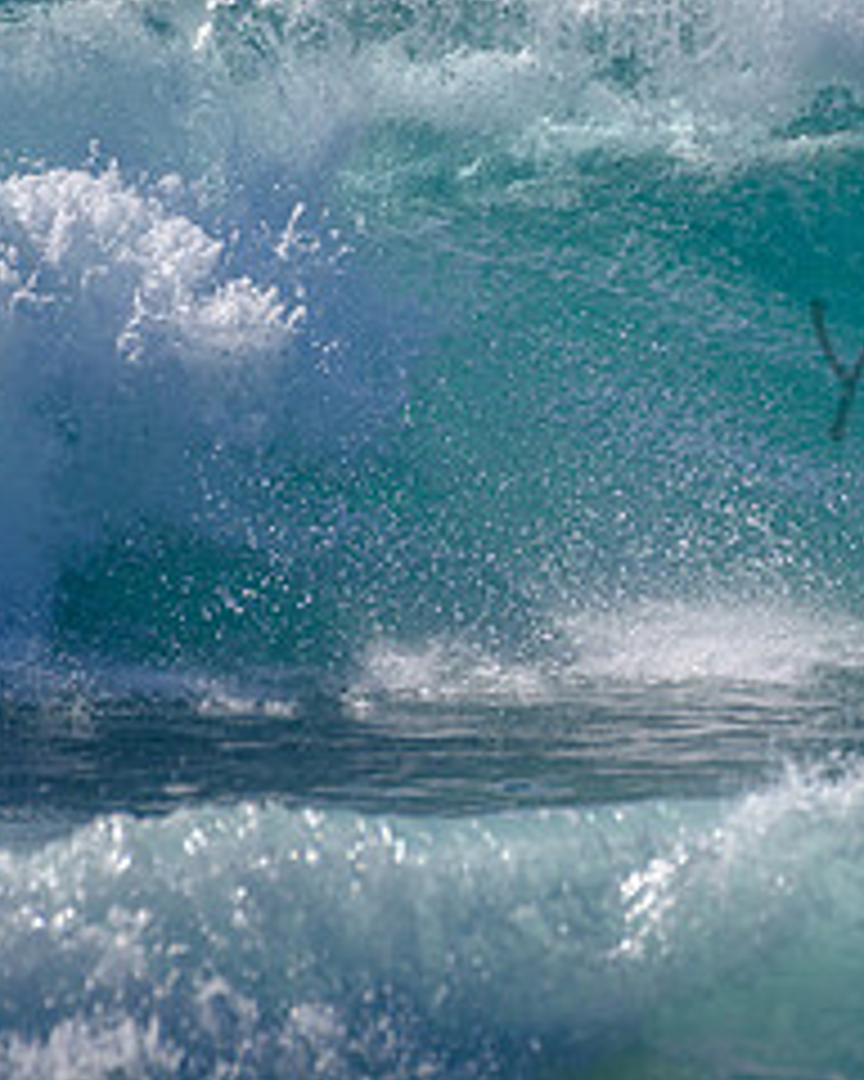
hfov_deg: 1.1
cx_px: 990
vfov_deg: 1.4
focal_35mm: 1393
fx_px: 44526
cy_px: 206
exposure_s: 1/2000
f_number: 5.6
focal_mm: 500
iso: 125
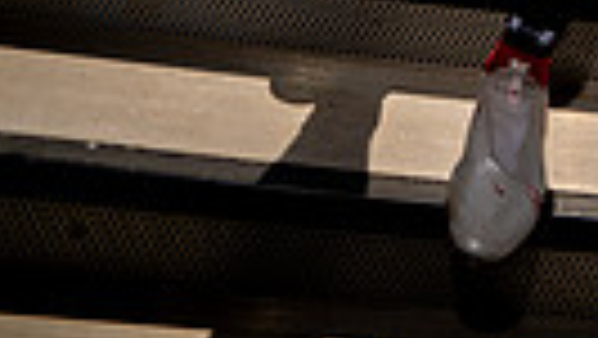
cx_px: 652
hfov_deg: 23.5
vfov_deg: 10.8
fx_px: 1349
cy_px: -604
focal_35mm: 85
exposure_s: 1/250
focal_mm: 24
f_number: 8
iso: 100
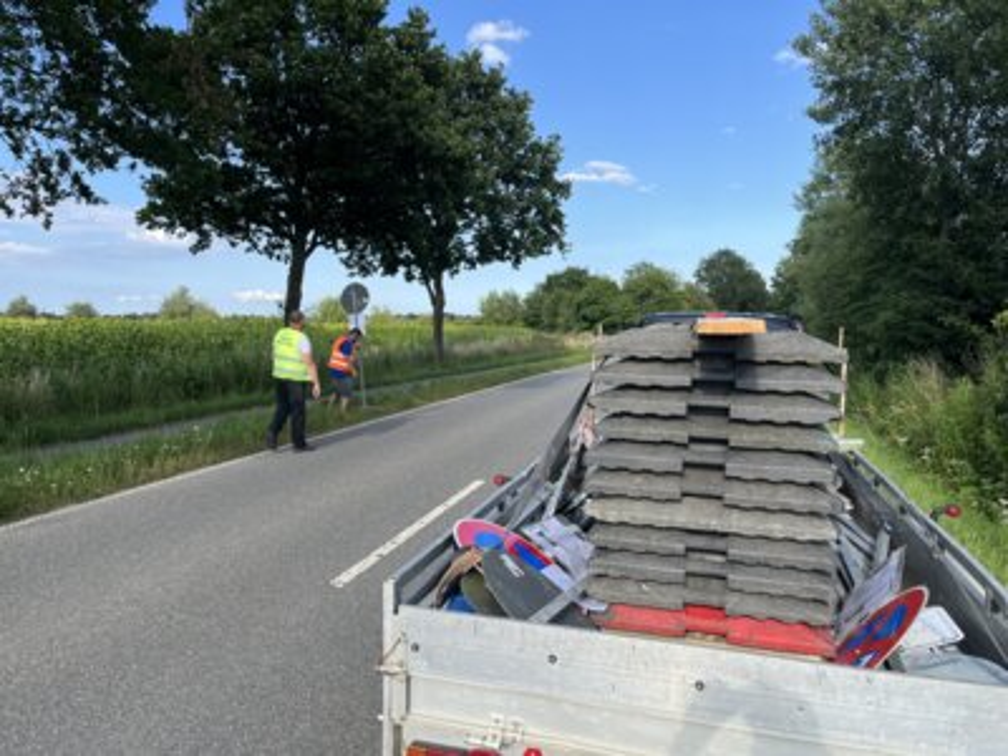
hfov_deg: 67.3
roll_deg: +0.3
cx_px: 504
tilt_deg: -3.7
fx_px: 757
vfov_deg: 53.1
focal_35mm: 26
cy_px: 378
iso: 50
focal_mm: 5.1
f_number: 1.6
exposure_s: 1/1477
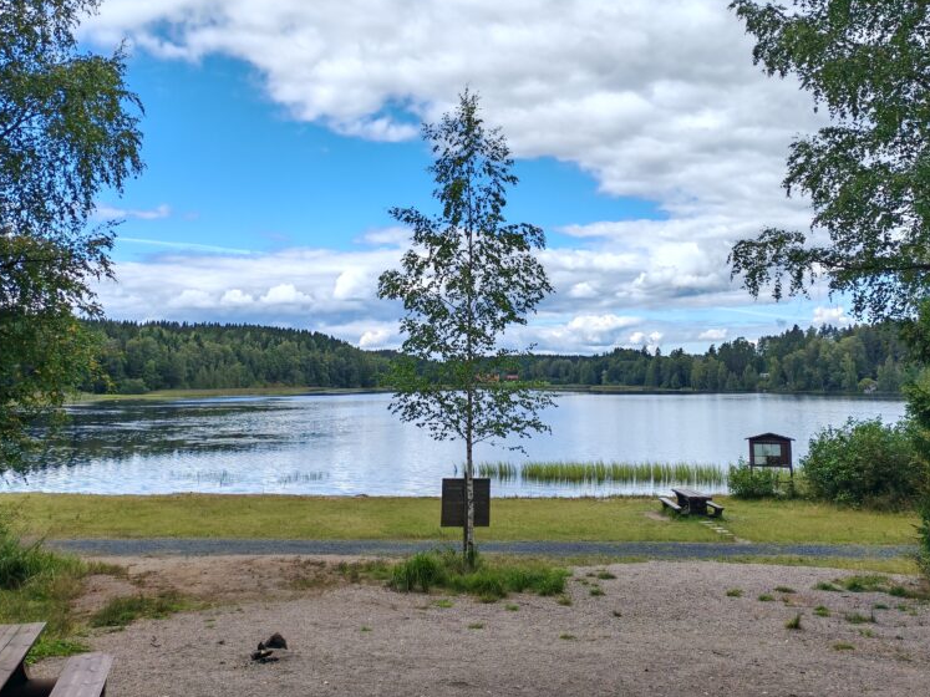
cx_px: 439
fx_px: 994
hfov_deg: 50.1
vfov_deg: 38.3
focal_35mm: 37
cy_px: 241
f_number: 1.95
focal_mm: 5.52
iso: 50
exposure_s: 1/1600
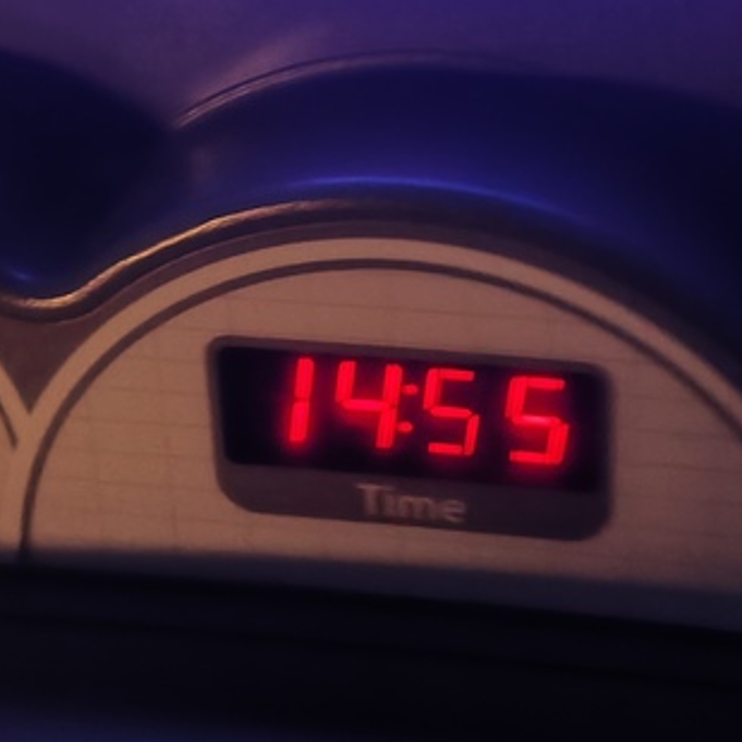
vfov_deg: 25.8
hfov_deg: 27.1
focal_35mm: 63
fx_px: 1528
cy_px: -13
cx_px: 507
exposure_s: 1/50
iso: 978
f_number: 1.8
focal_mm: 4.68
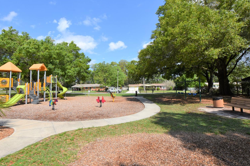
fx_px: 111
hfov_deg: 96.6
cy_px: 82
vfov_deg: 73.7
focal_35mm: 16
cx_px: 118
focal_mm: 10
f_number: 8
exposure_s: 1/250
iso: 100
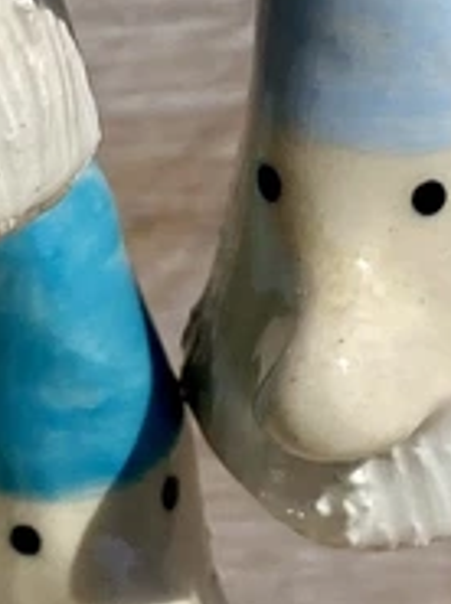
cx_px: -78
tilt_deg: -28.2
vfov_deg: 15.4
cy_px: -118
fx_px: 2162
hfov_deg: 11.7
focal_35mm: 124
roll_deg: +5.6
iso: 32
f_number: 1.8
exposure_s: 1/5747
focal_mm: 4.25
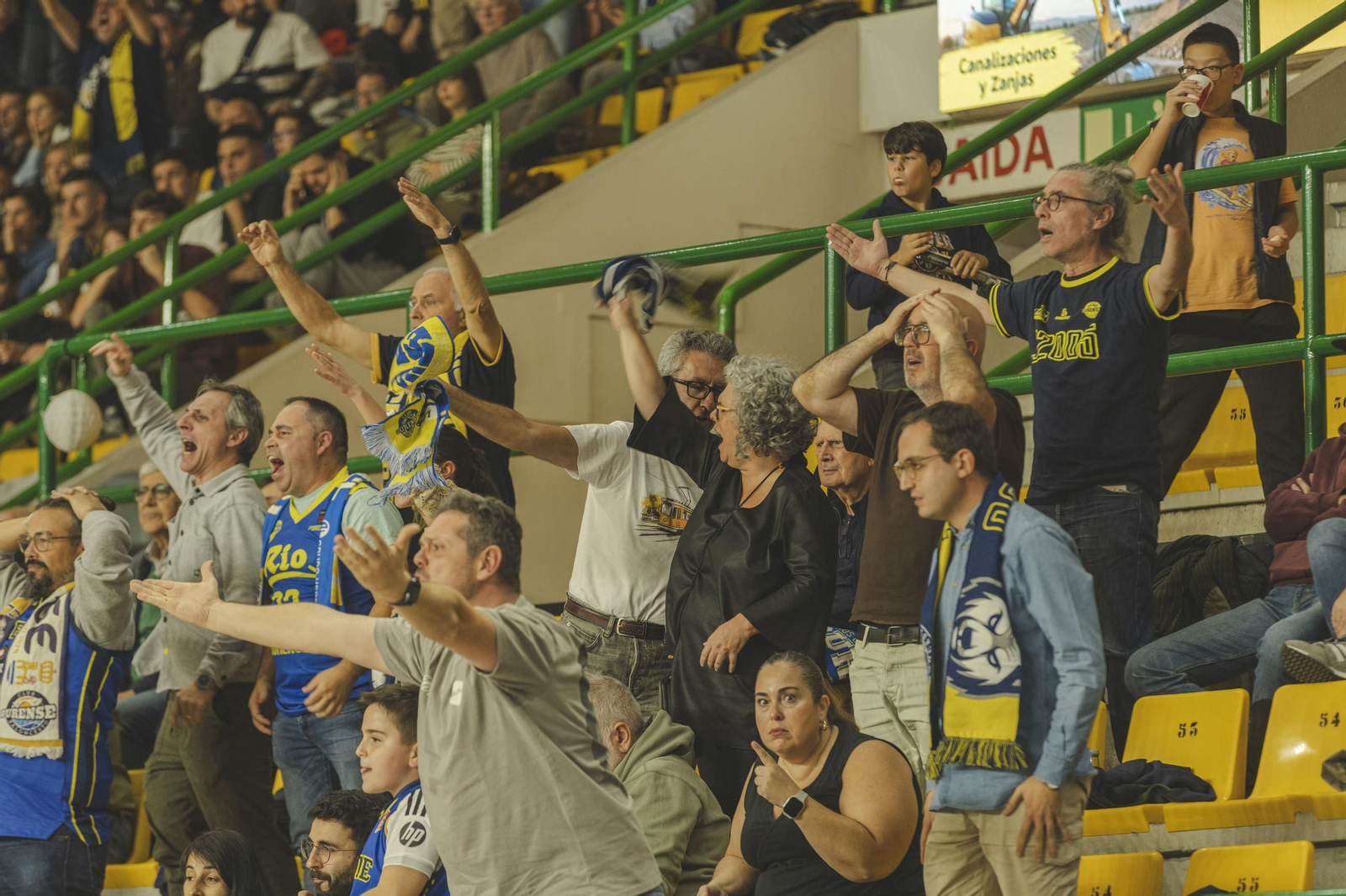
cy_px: 448
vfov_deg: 6.9
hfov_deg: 10.3
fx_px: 7476
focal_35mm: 200
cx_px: 673
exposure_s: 1/160
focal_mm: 200
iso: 800
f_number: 3.5
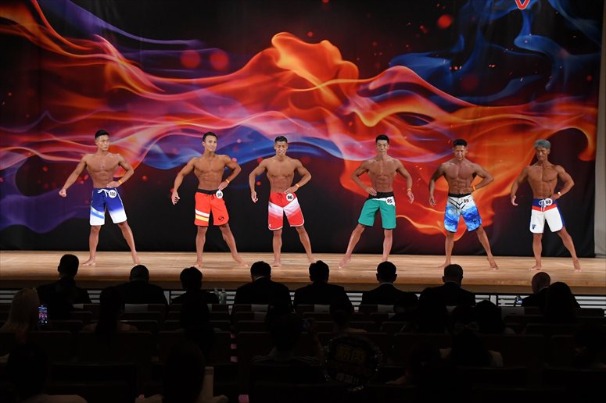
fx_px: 1464
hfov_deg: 23.4
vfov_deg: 15.7
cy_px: 202
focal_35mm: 87
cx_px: 303
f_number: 5.6
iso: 3200
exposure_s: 1/400
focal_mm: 58
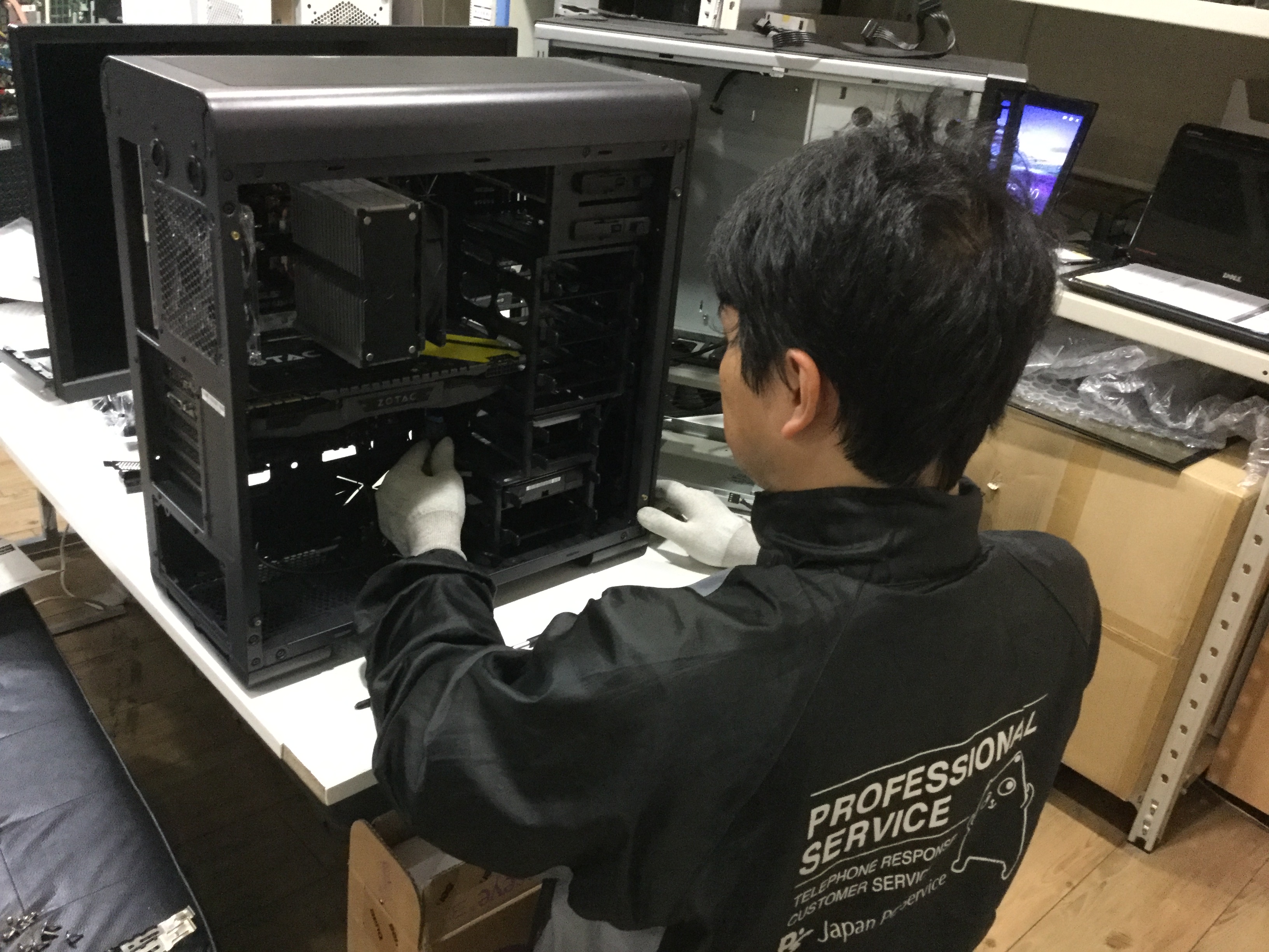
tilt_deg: -26.4
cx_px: 634
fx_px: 1136
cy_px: 476
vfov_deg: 45.4
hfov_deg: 58.4
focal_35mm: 31
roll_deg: -8.3
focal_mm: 3.3
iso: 320
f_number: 2.4
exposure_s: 1/15
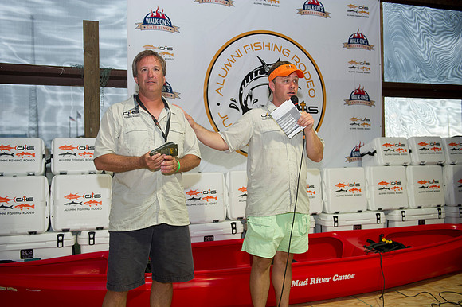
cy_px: 154
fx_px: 436
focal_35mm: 34
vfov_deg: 38.8
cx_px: 231
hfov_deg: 55.8
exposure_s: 1/250
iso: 500
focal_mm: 34
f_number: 3.5
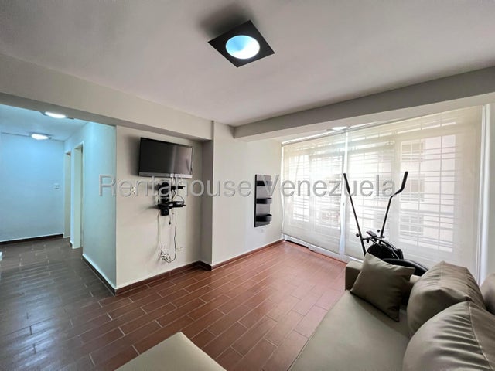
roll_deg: -0.8
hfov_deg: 106.2
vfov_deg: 89.9
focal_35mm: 13
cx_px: 248
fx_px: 186
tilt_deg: -0.3
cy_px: 186
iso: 1000
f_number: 1.8
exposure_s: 1/60
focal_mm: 1.57
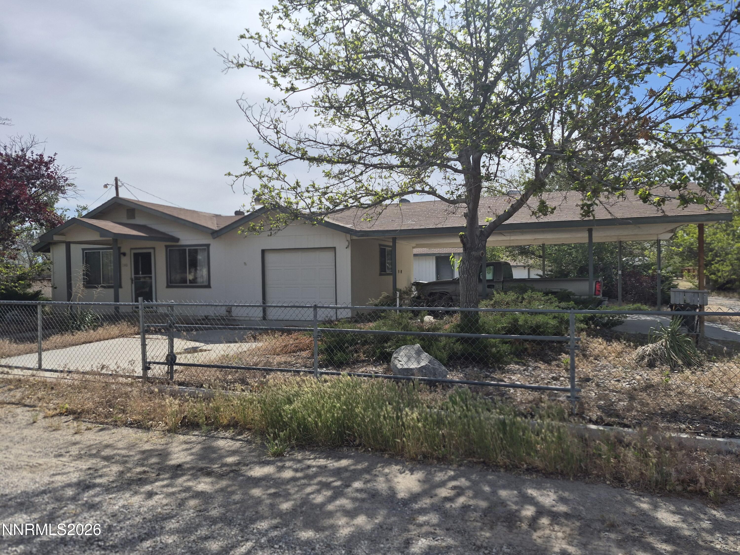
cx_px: 370
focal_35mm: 23
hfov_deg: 73.9
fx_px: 492
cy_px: 278
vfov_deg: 58.9
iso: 80
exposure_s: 1/7696
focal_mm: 5.4
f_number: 1.8
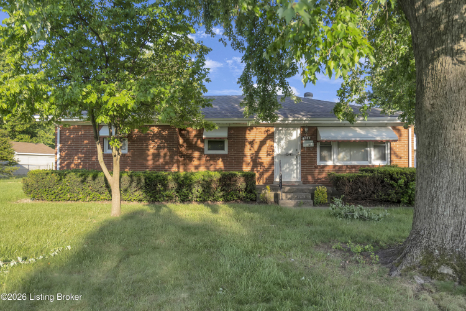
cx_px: 233
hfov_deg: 67.4
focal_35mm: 27
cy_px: 156
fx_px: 349
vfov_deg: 47.9
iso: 160
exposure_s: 1/250
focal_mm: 27
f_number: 4
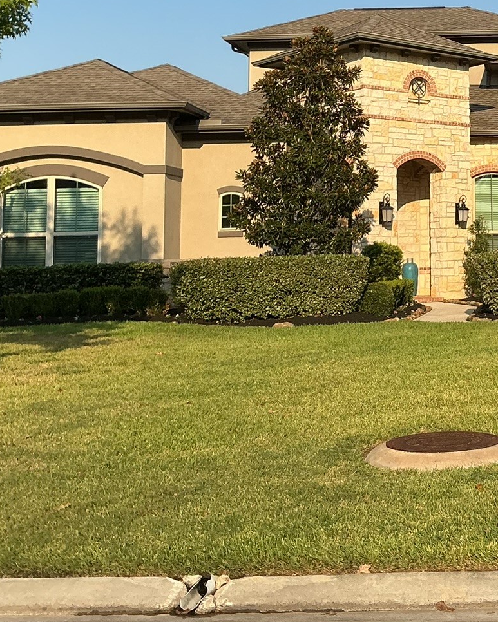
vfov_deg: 30.8
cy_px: 137
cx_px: 524
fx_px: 1105
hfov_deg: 24.0
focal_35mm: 60
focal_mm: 3
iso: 25
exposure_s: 1/1412
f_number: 1.8
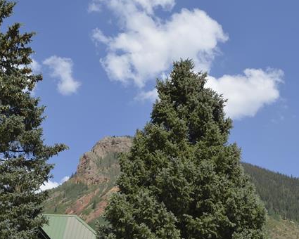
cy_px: 219
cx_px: 177
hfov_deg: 30.9
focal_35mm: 61
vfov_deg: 24.2
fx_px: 540
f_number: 9
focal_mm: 24
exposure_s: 1/200
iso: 100
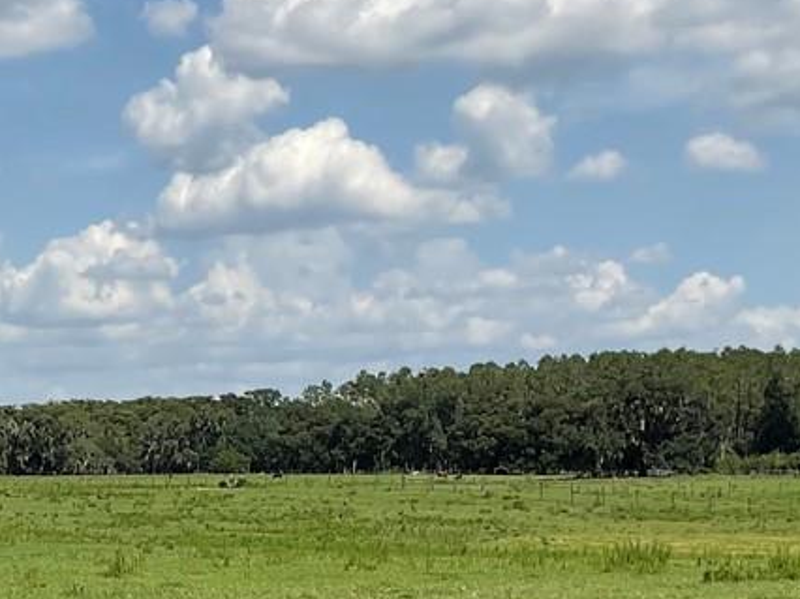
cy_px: 513
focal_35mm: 109
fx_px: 2518
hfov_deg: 17.6
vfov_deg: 13.5
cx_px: -32
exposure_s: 1/2538
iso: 16
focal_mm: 3
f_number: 1.8
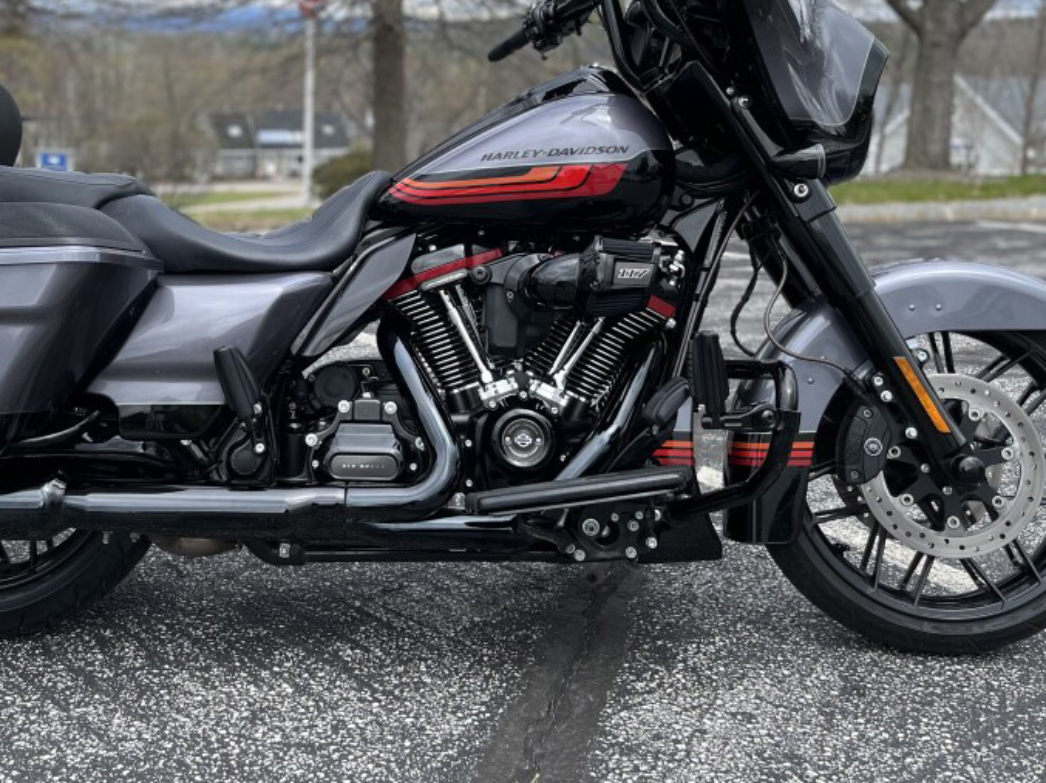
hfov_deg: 45.4
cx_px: 398
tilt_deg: -8.9
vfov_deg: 34.5
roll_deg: -1.2
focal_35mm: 41
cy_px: 221
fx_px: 1238
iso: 50
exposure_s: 1/1600
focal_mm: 5.1
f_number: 1.6
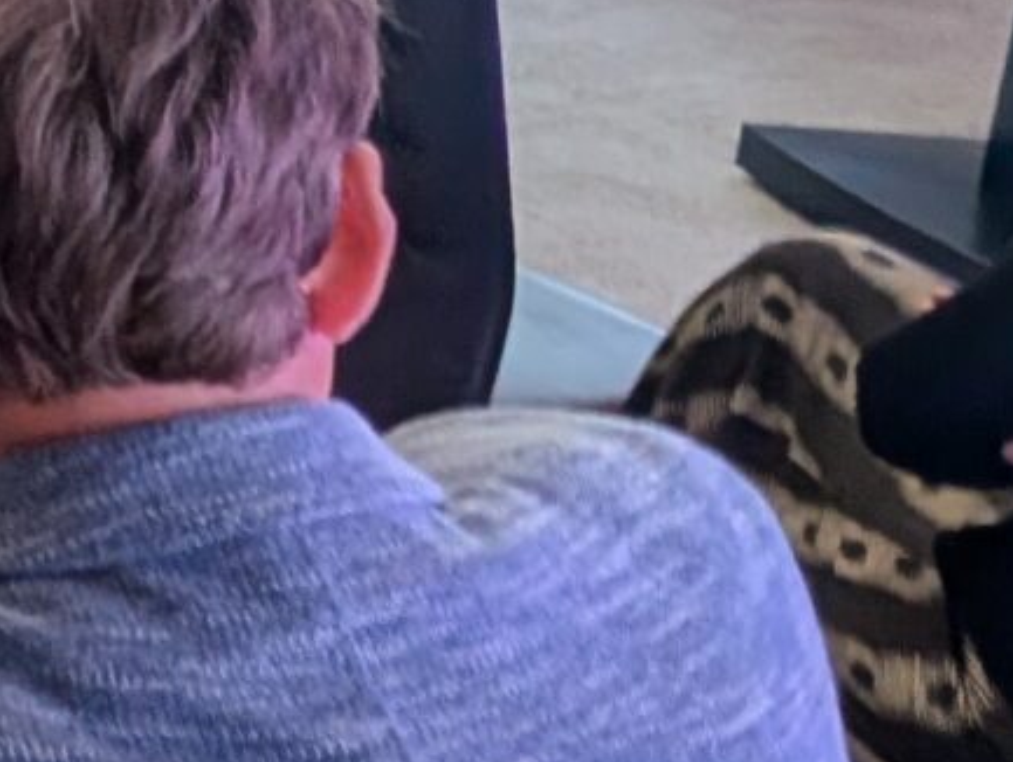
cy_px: -192
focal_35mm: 71
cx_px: -903
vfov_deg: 19.4
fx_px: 2081
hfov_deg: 19.2
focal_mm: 2.02
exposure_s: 1/30
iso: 131
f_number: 1.7
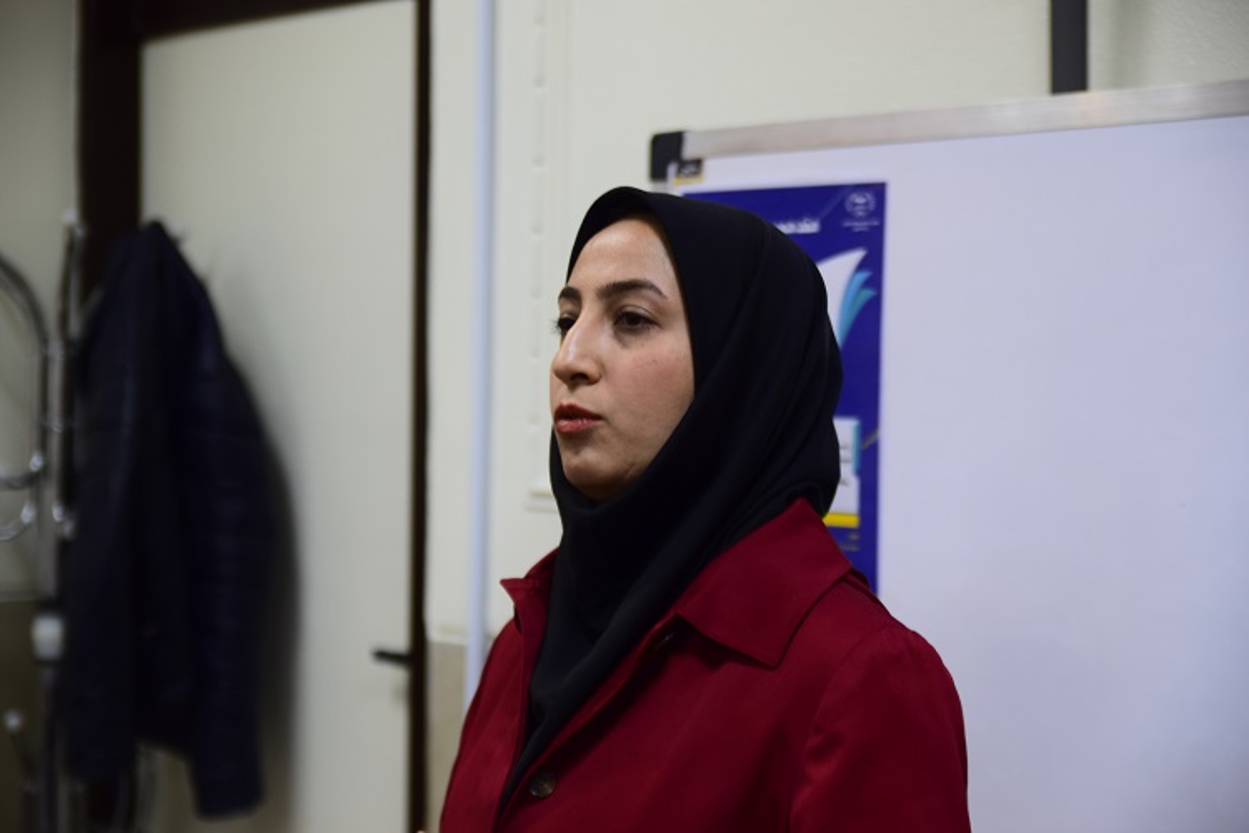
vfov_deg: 18.2
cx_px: 624
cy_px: 416
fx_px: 2602
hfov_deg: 27.0
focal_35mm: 75
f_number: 2.8
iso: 400
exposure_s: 1/60
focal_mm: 50
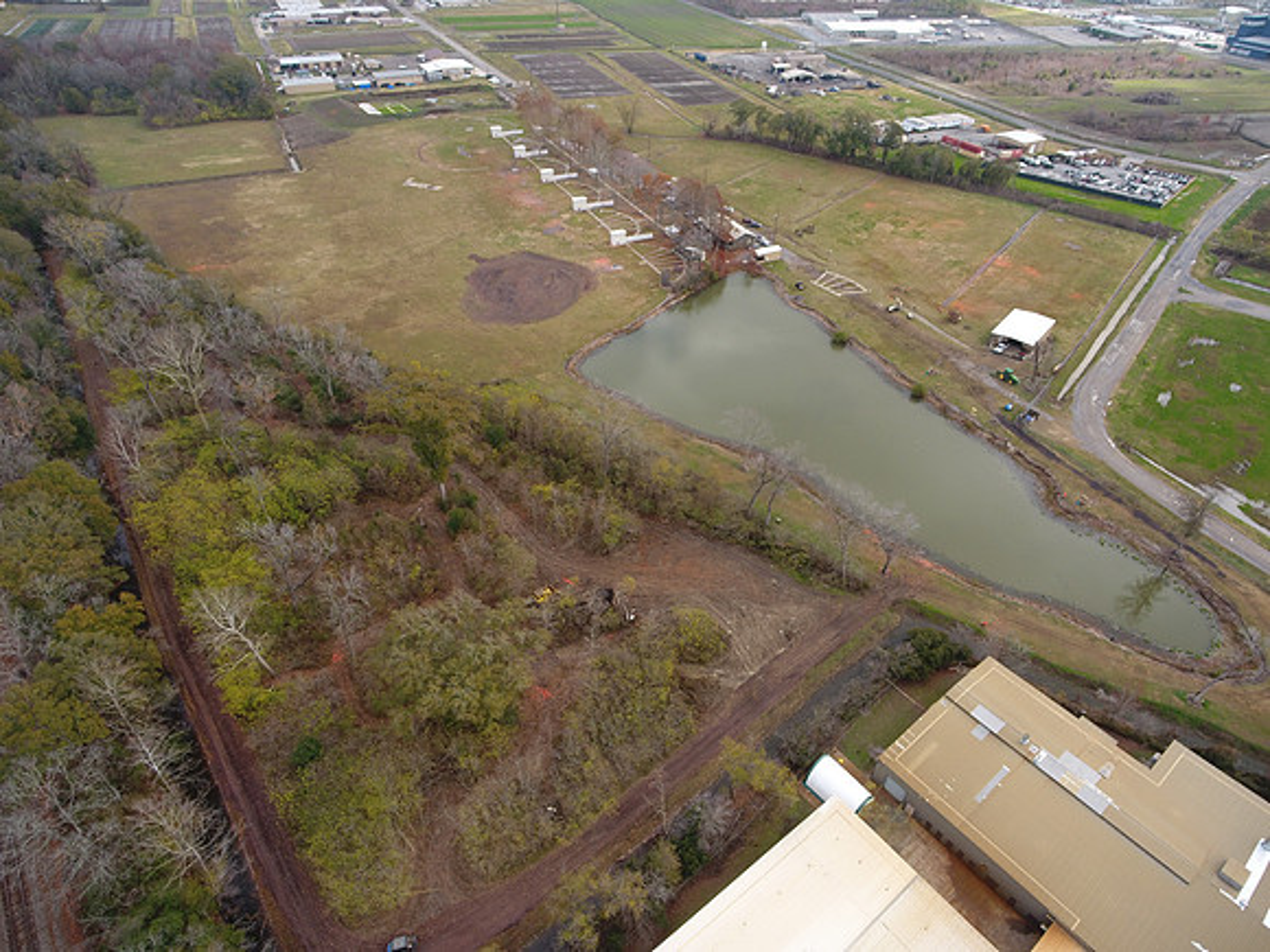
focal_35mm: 20
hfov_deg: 81.7
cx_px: 635
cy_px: 476
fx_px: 734
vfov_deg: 66.0
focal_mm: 3.61
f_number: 2.8
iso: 100
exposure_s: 1/301
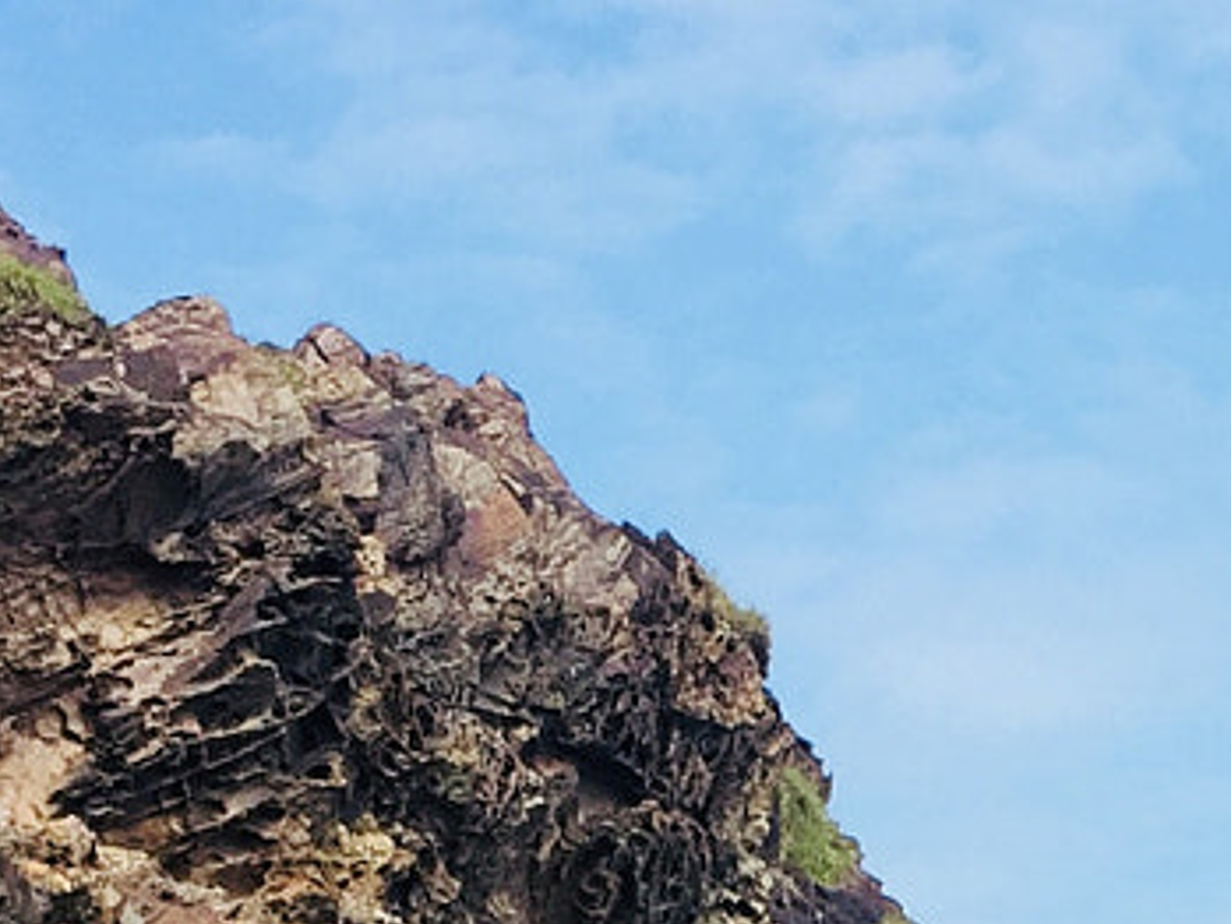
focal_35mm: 133
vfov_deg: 10.3
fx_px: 4731
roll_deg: +0.9
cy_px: 1806
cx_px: 1481
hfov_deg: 14.4
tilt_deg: +0.4
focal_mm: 4.15
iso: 32
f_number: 2.2
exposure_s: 1/1319
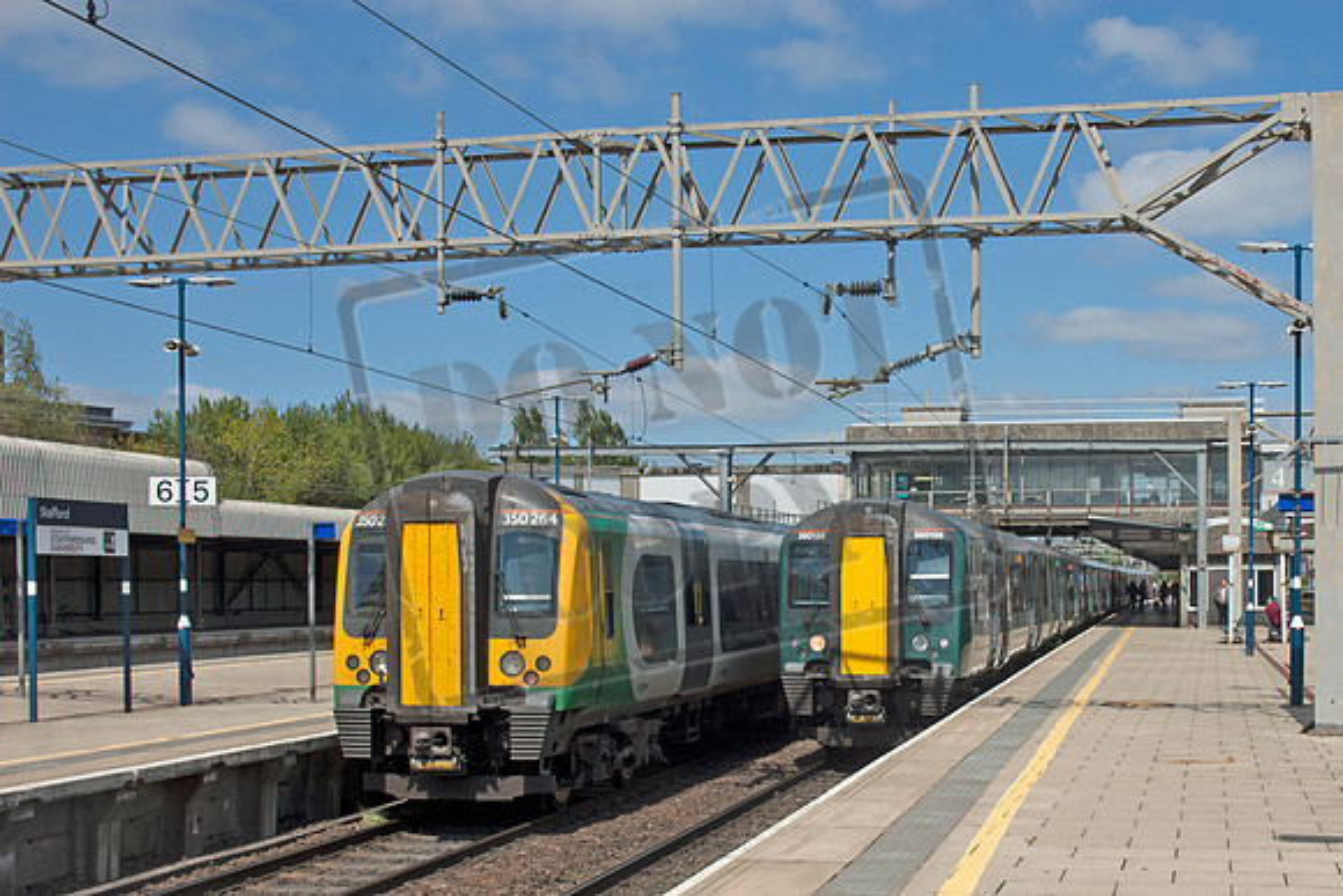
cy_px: 448
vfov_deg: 35.5
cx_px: 672
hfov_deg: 51.3
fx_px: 1399
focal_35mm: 38
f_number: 10
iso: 200
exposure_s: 1/320
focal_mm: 25
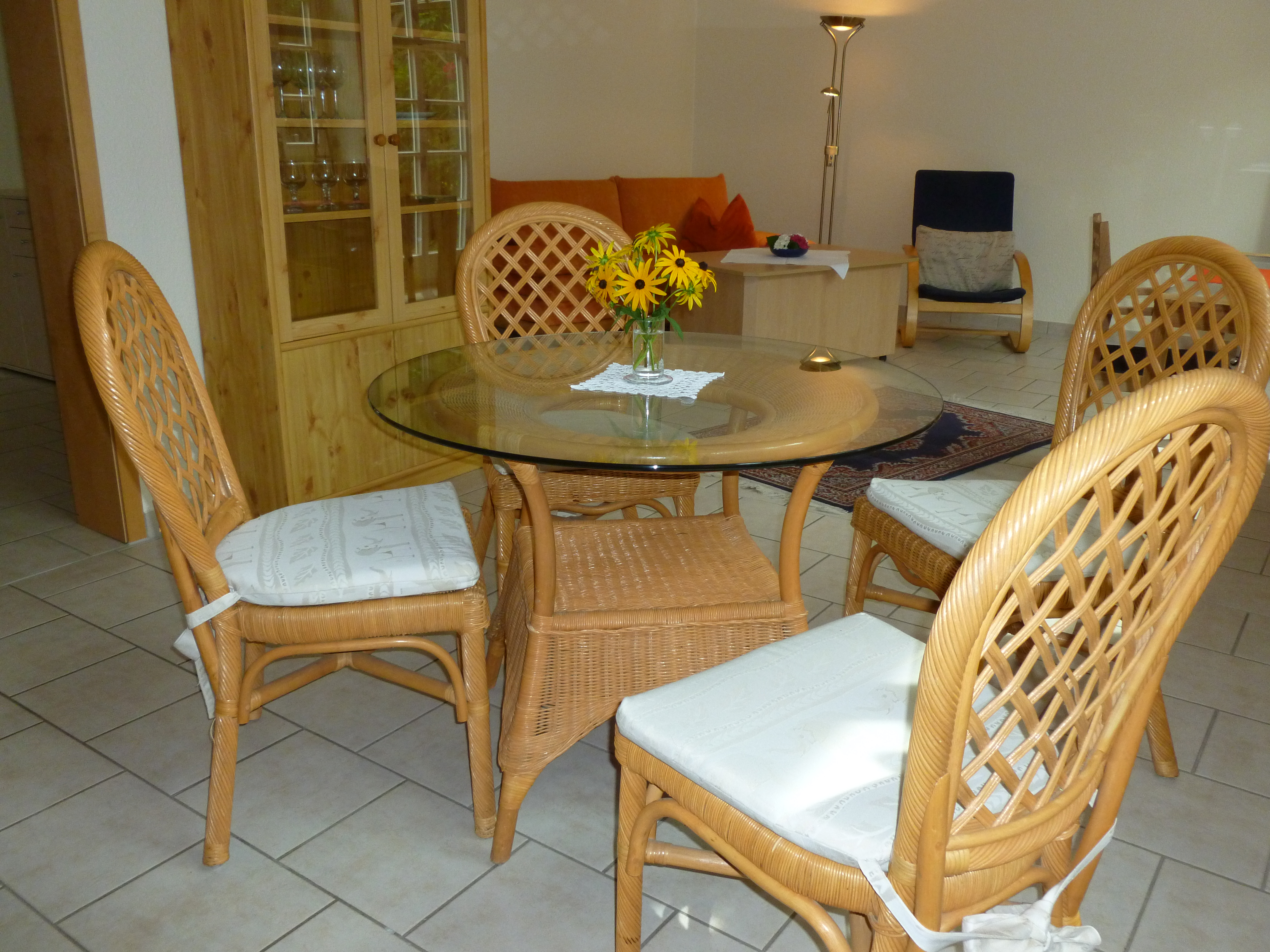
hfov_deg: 63.4
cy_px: 476
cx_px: 635
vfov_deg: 49.7
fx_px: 1027
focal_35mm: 28
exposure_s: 1/60
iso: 200
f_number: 3.3
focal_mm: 5
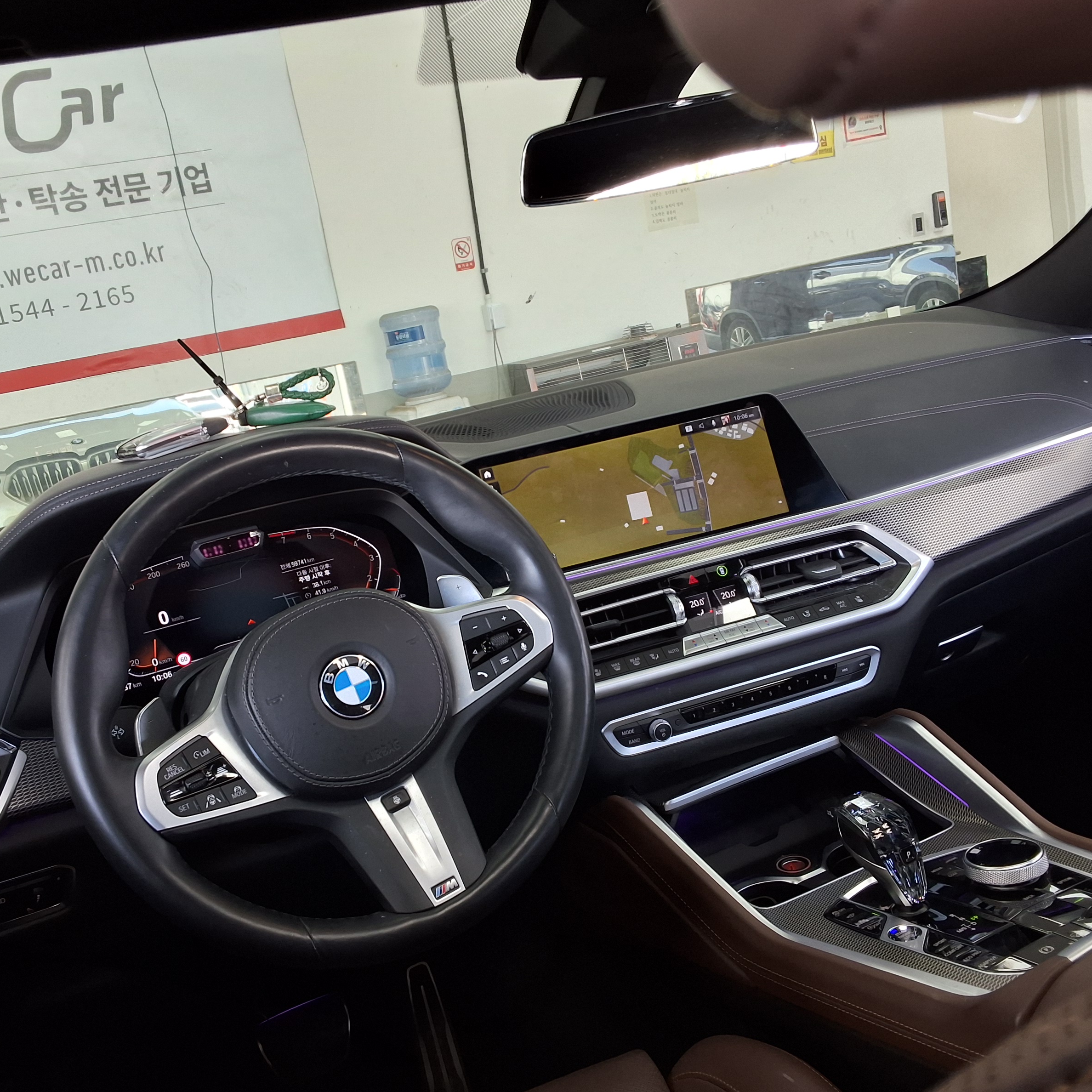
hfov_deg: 48.4
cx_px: 487
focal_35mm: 34
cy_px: 544
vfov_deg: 48.5
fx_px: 1213
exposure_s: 1/40
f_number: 1.9
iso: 50
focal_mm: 2.91
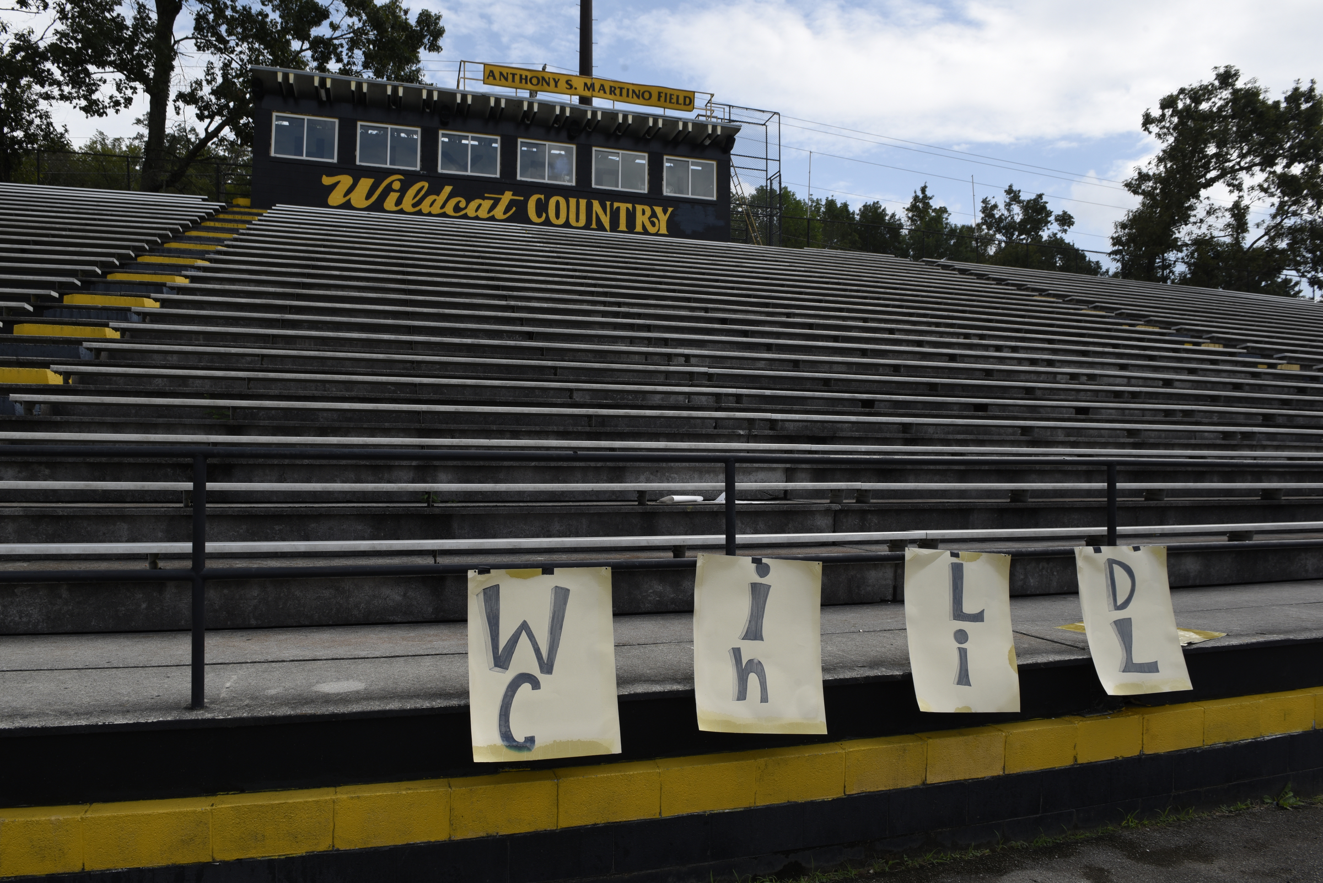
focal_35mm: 24
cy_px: 442
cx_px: 662
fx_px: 882
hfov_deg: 73.7
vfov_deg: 53.2
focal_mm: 24
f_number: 13
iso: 100
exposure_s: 1/125
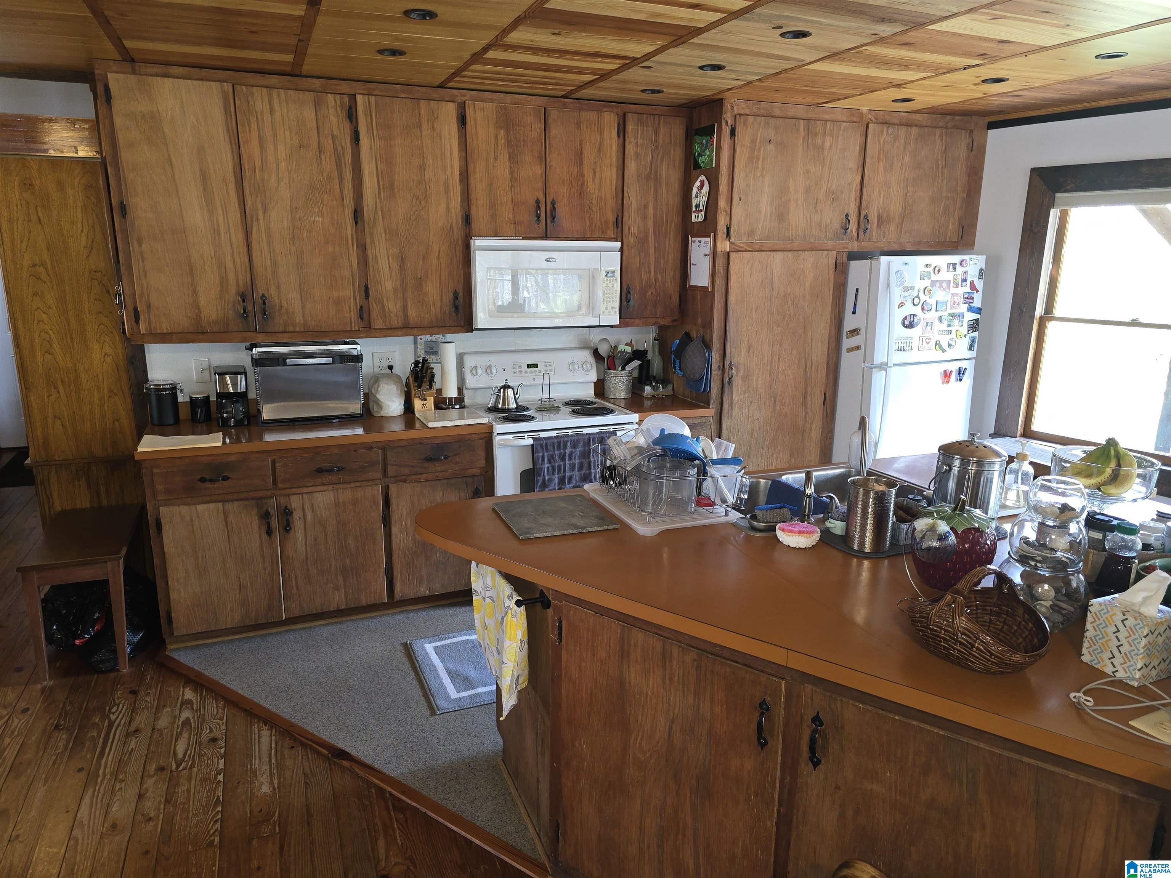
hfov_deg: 73.9
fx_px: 778
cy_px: 439
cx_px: 586
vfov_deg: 58.9
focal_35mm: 23
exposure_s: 1/24
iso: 100
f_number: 1.7
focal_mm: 6.3
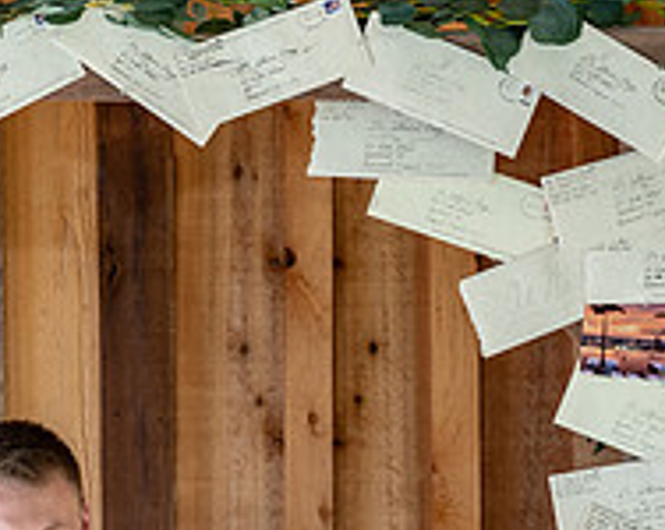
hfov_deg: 4.9
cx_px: 178
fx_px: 7825
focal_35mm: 398
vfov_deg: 3.9
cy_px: 645
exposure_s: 1/200
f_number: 4
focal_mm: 128
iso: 1000
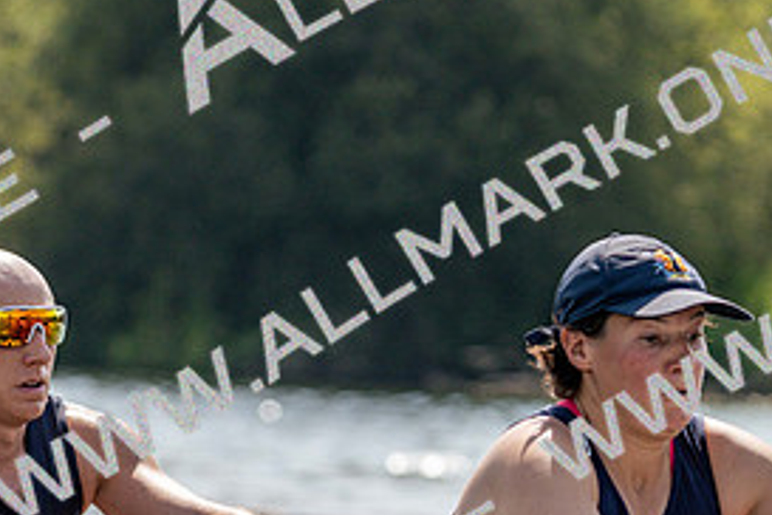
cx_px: 334
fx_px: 9949
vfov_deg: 3.0
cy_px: 528
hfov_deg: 4.4
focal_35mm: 464
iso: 250
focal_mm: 218
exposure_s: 1/1600
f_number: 5.6
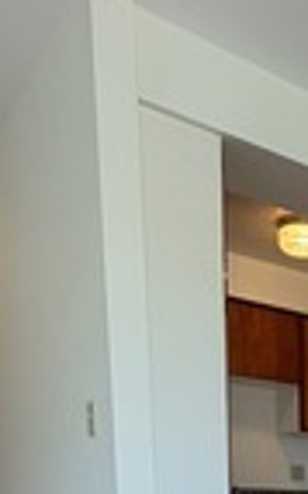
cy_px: 618
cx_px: 434
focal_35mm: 52
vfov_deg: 31.4
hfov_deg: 21.6
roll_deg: -1.8
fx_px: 700
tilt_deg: -8.9
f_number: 2.2
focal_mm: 2.22
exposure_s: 1/120
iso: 80
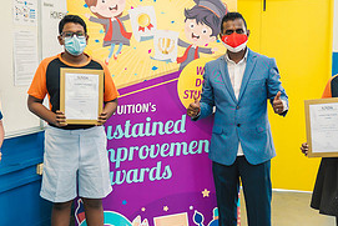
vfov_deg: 20.9
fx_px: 611
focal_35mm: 65
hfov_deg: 30.7
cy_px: 149
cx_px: 221
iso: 200
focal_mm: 13
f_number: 2
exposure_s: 1/80
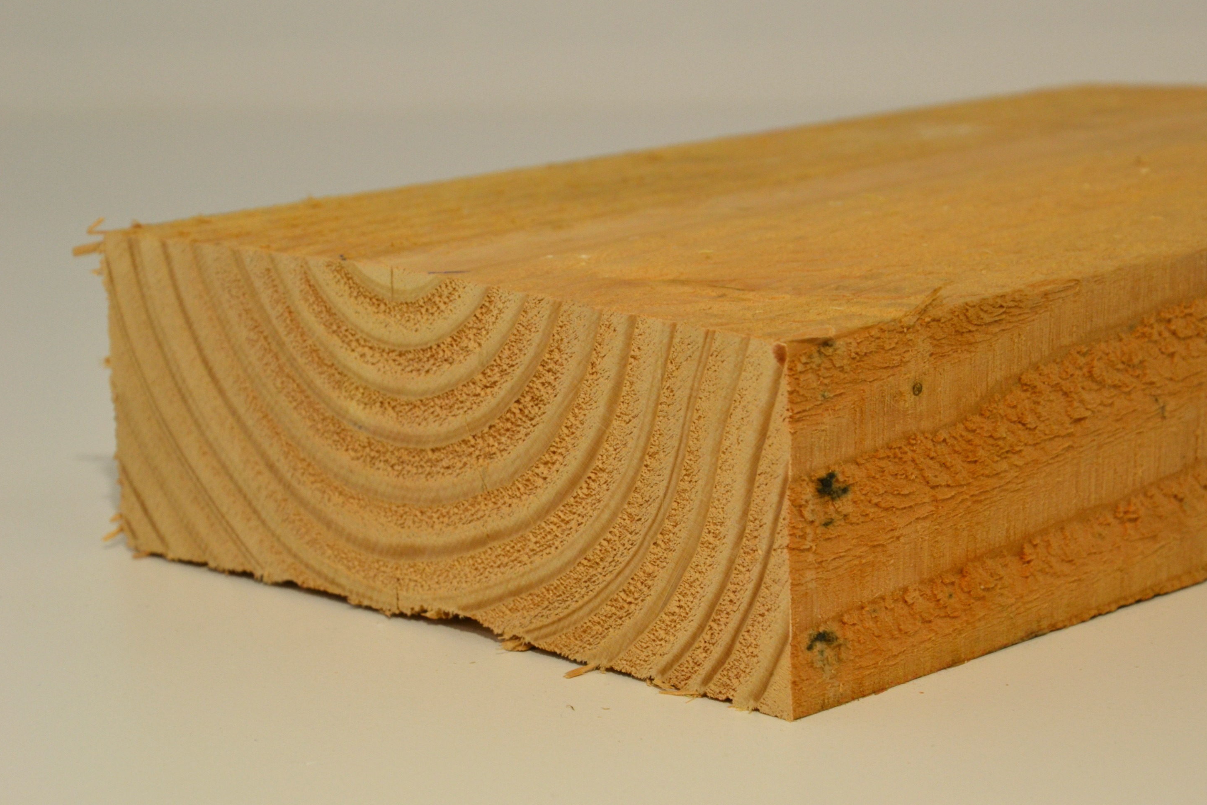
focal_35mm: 106
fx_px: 3554
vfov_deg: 12.9
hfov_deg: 19.3
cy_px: 375
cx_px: 686
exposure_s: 1/125
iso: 400
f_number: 8
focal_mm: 62
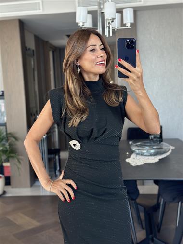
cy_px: 122
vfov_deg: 39.6
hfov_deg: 30.3
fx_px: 338
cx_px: 92
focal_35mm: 48
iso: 125
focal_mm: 6.86
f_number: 1.78
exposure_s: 1/85
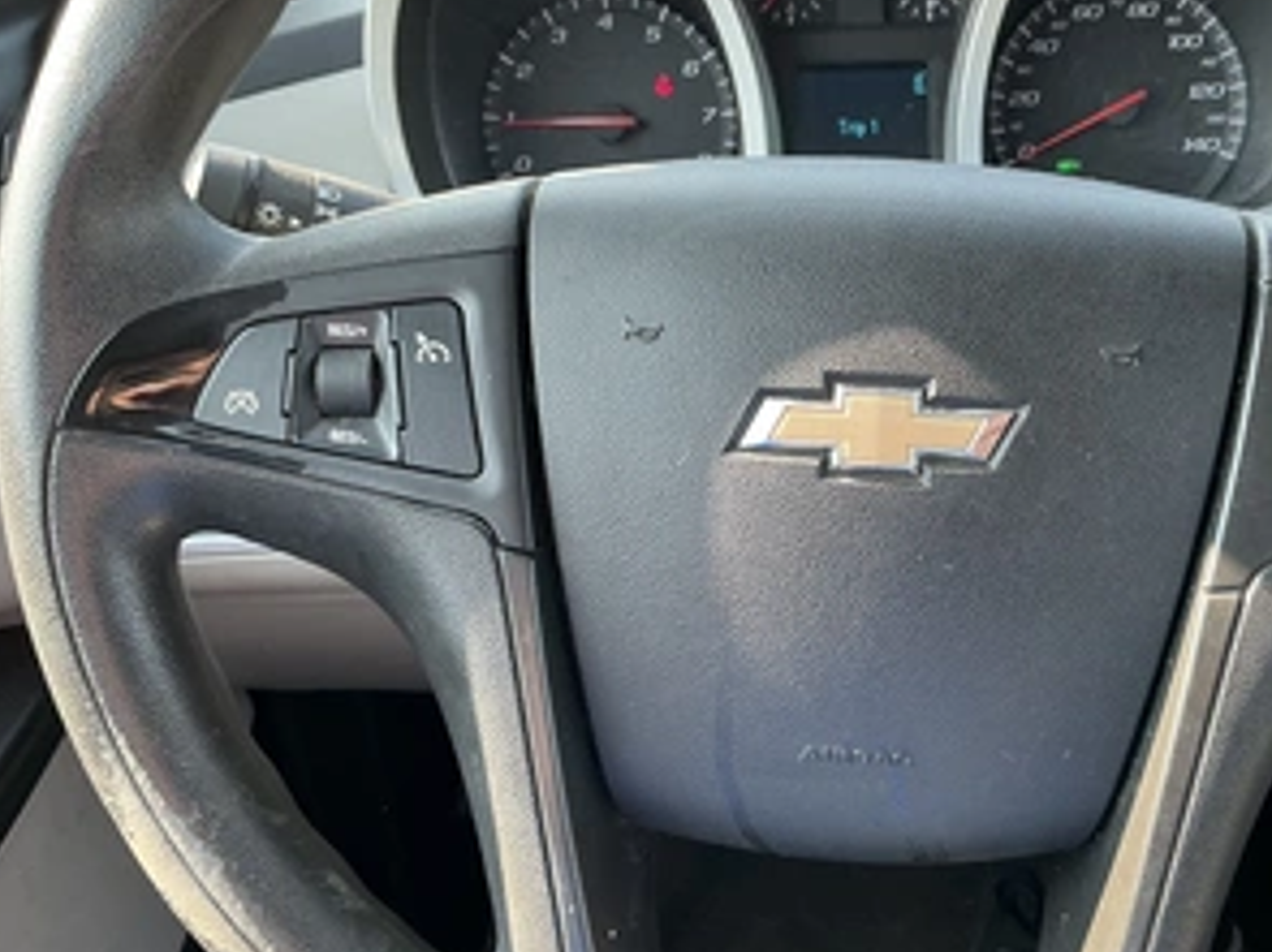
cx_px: 828
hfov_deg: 48.3
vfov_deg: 37.7
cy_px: 474
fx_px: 1396
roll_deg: +3.1
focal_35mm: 38
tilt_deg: -29.6
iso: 64
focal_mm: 3
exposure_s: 1/122
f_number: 1.8
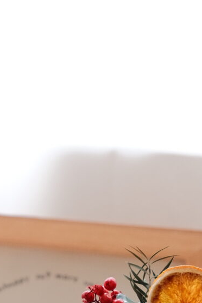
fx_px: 1086
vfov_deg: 15.4
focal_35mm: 129
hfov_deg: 10.5
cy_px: 356
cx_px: -21
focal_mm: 31.9
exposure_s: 1/200
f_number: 3.2
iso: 2000
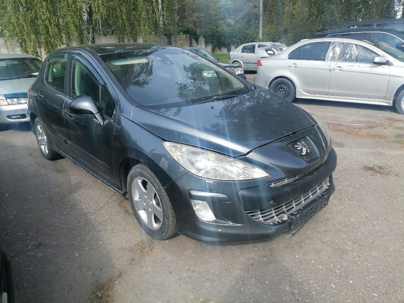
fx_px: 303
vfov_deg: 53.1
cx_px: 202
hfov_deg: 67.3
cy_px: 152
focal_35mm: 26
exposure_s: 1/862
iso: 50
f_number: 1.8
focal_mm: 4.25
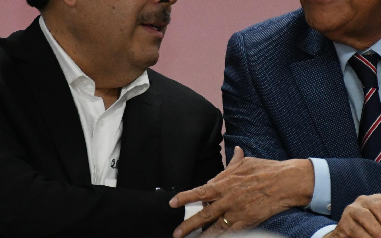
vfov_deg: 3.4
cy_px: 94
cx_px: 210
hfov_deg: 5.4
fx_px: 4060
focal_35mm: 391
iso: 3200
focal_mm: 90
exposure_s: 1/100
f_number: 5.3
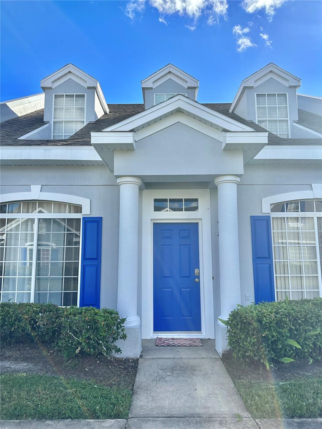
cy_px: 214
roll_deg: -0.2
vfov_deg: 71.6
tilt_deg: +9.0
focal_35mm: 24
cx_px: 161
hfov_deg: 56.8
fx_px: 298
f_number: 1.78
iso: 80
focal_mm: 6.86
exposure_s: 1/2252
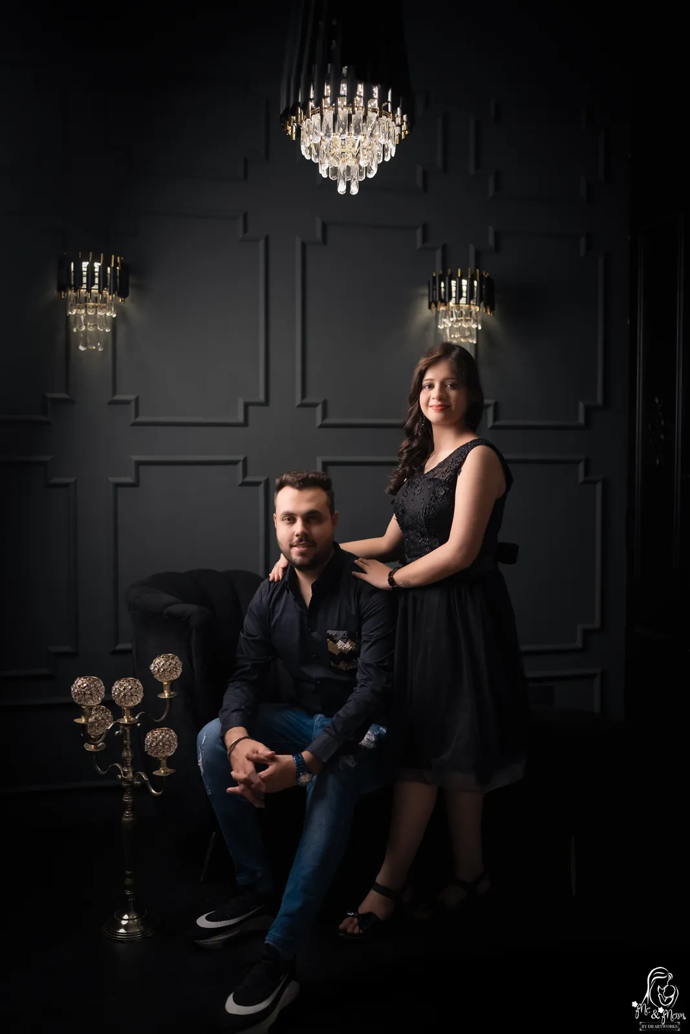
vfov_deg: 54.4
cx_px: 345
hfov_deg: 37.9
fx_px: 1006
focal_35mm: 35
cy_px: 517
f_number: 1.4
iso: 100
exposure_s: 1/640
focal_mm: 35
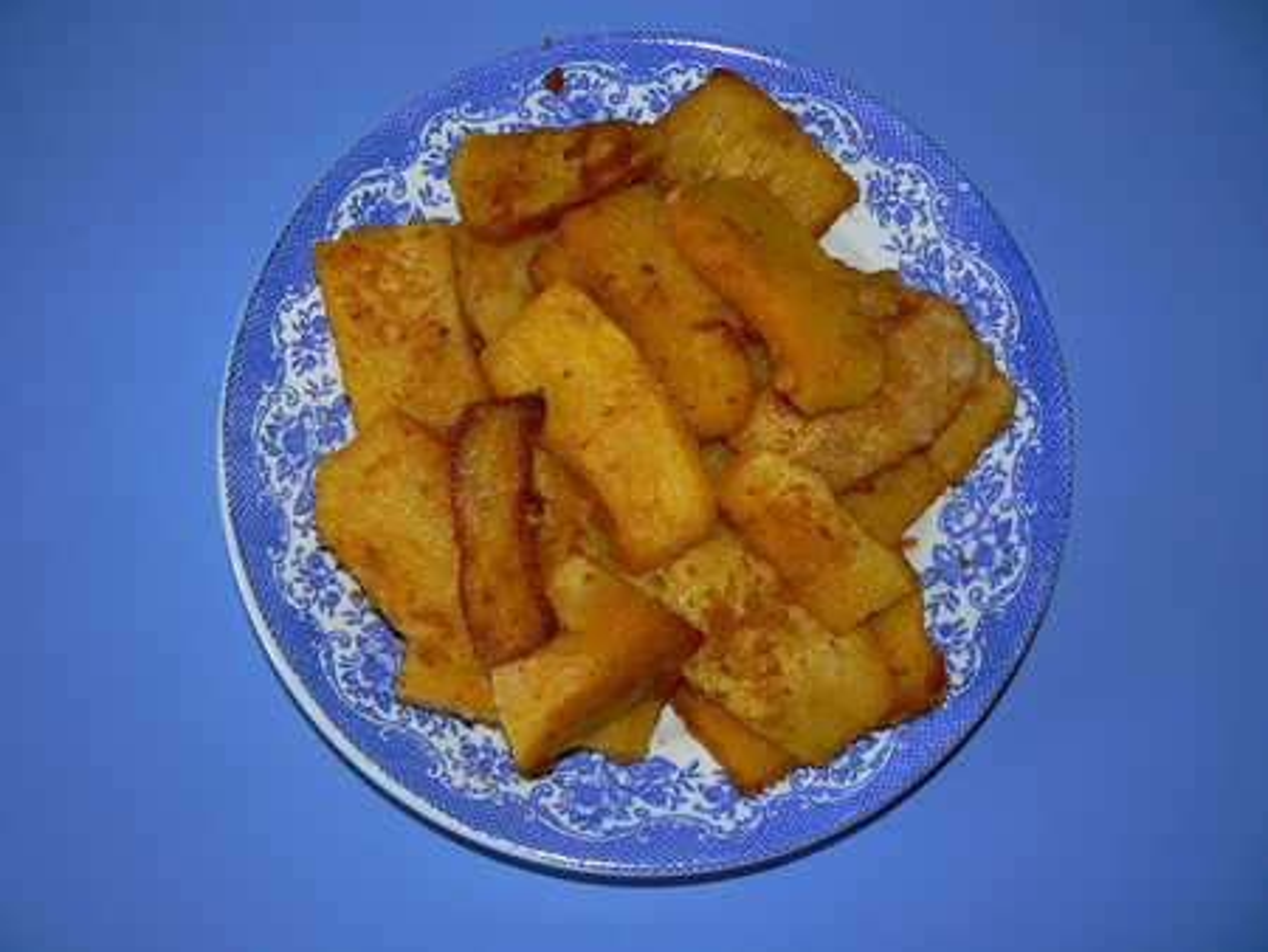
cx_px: 634
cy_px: 476
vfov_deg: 39.7
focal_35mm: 36
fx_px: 1319
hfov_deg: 51.3
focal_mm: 6
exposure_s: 1/30
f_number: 2.8
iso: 100
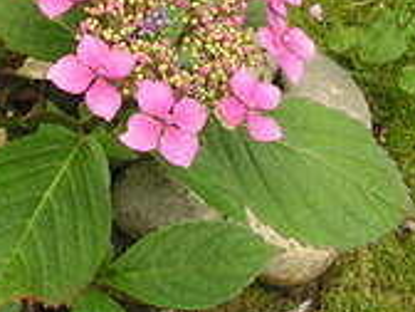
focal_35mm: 116
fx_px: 1391
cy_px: -6
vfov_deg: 12.6
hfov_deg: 16.6
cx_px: 5
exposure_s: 1/160
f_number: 3.2
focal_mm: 6
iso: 64
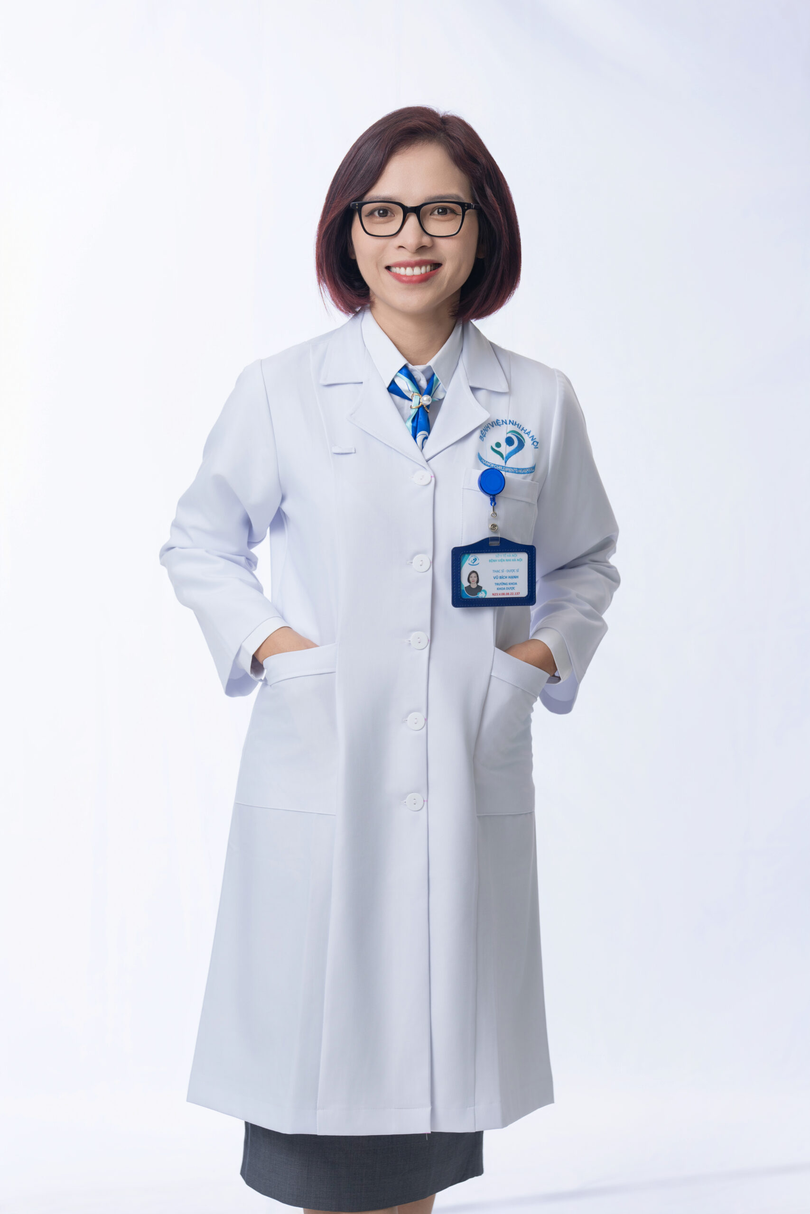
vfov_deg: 14.3
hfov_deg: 9.5
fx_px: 4859
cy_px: 607
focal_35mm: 144
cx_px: 405
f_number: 5
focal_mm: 144
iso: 200
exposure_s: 1/200
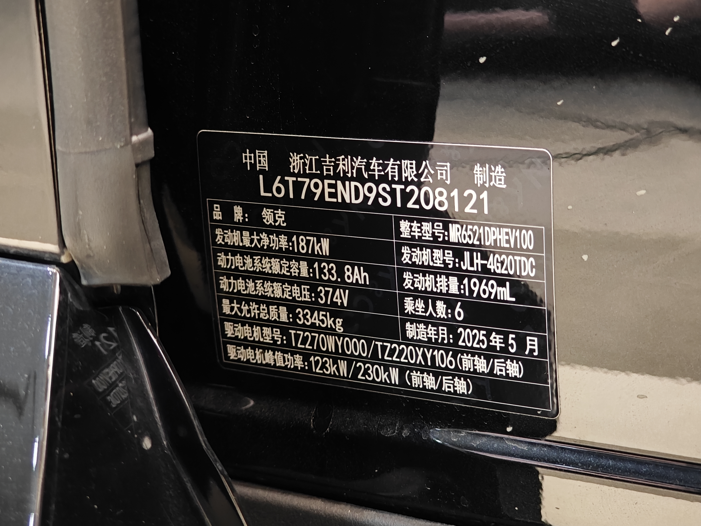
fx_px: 1519
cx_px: 350
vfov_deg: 19.6
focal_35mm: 75
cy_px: 263
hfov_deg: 26.0
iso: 1000
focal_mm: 9.87
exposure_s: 1/17.8
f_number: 1.8
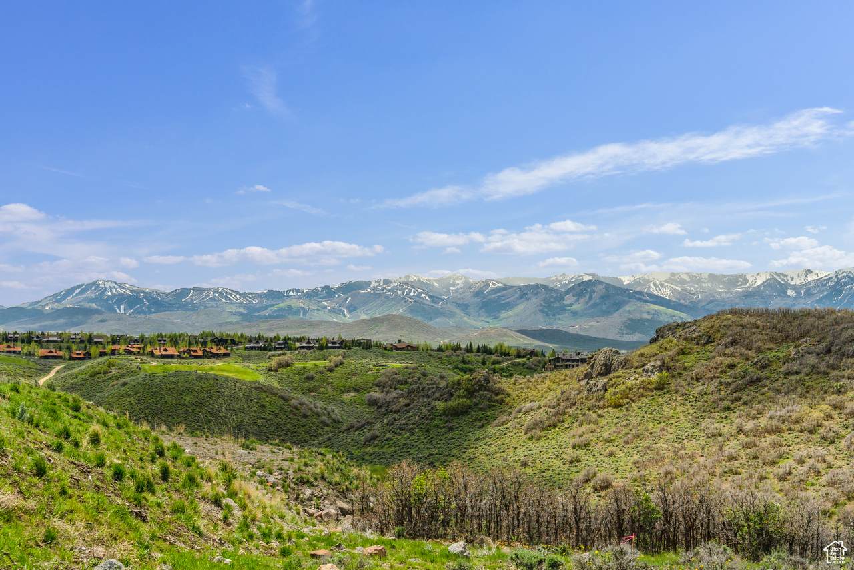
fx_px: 1021
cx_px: 427
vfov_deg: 31.2
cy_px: 285
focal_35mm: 43
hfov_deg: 45.4
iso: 640
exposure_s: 1/500
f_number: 8
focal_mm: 43
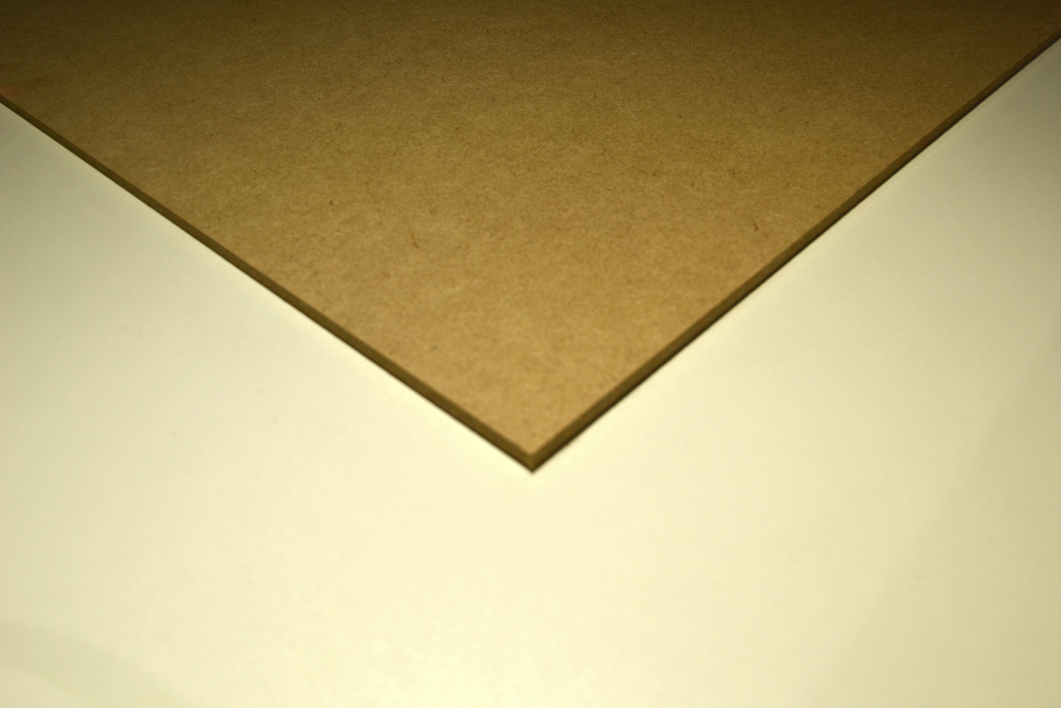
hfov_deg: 59.5
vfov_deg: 41.7
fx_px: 928
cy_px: 354
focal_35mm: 32
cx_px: 530
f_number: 7.1
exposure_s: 1/160
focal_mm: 21
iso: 100
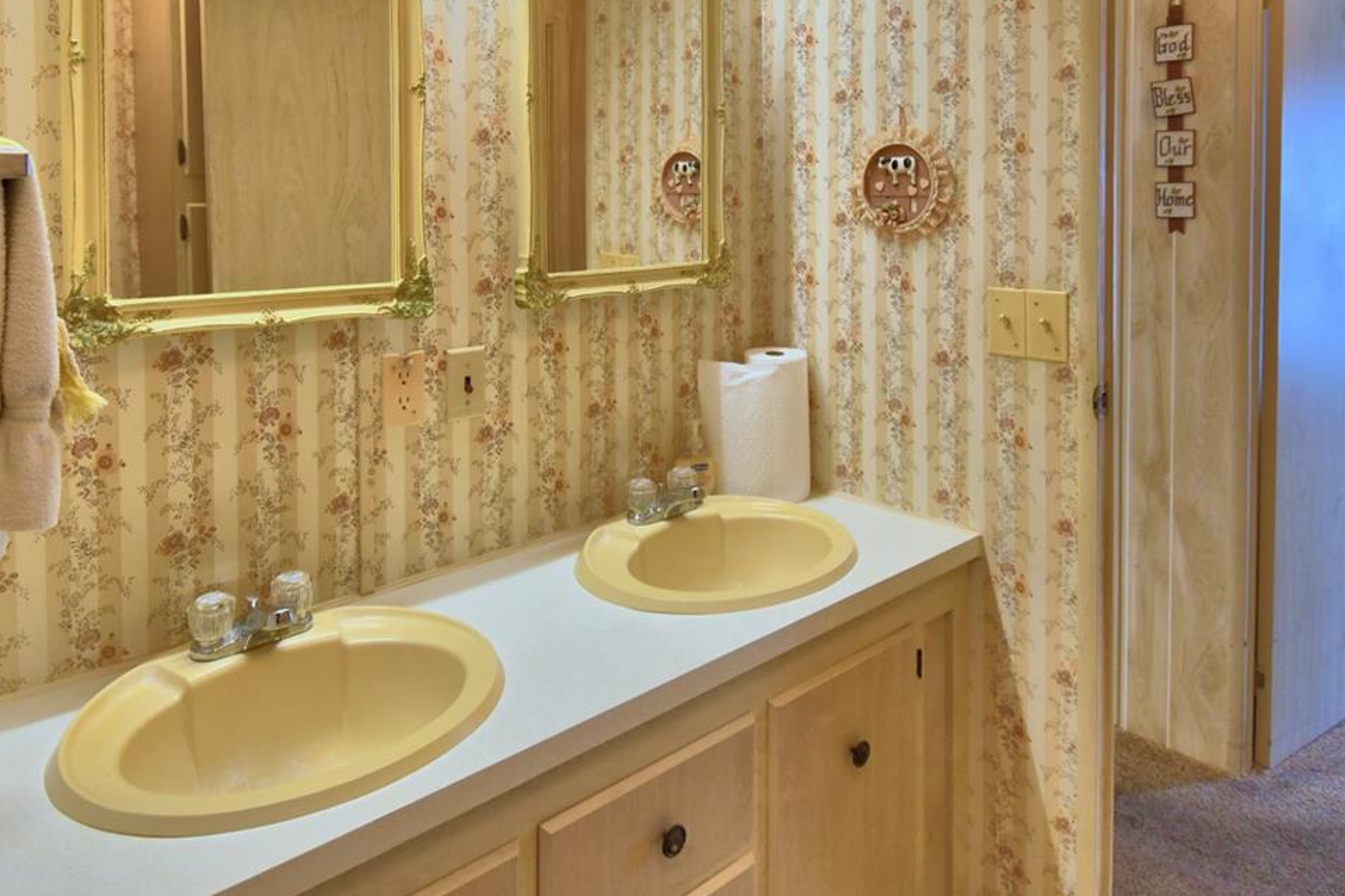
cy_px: 211
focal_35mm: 25
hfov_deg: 71.5
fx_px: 934
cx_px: 674
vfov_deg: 49.0
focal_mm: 10
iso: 400
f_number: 4.5
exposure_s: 1/40
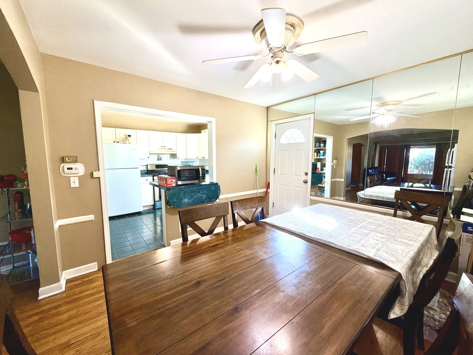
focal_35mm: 14
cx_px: 236
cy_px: 178
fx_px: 191
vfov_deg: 85.7
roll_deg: +0.2
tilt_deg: -5.4
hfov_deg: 102.1
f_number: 2.2
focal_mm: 2.22
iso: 250
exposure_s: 1/120
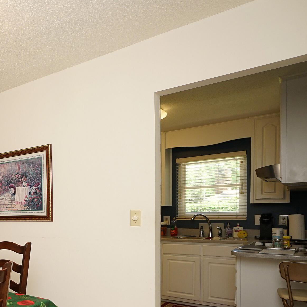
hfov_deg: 38.3
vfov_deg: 48.0
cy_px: 226
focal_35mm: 33
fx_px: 331
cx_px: -52
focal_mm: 10
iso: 320
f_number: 4
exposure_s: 1/60
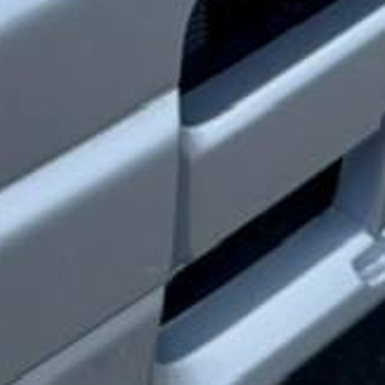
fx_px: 2101
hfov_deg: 9.8
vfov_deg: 9.8
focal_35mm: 167
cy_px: -376
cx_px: -338
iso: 100
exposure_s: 1/6173
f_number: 1.78
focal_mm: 6.76
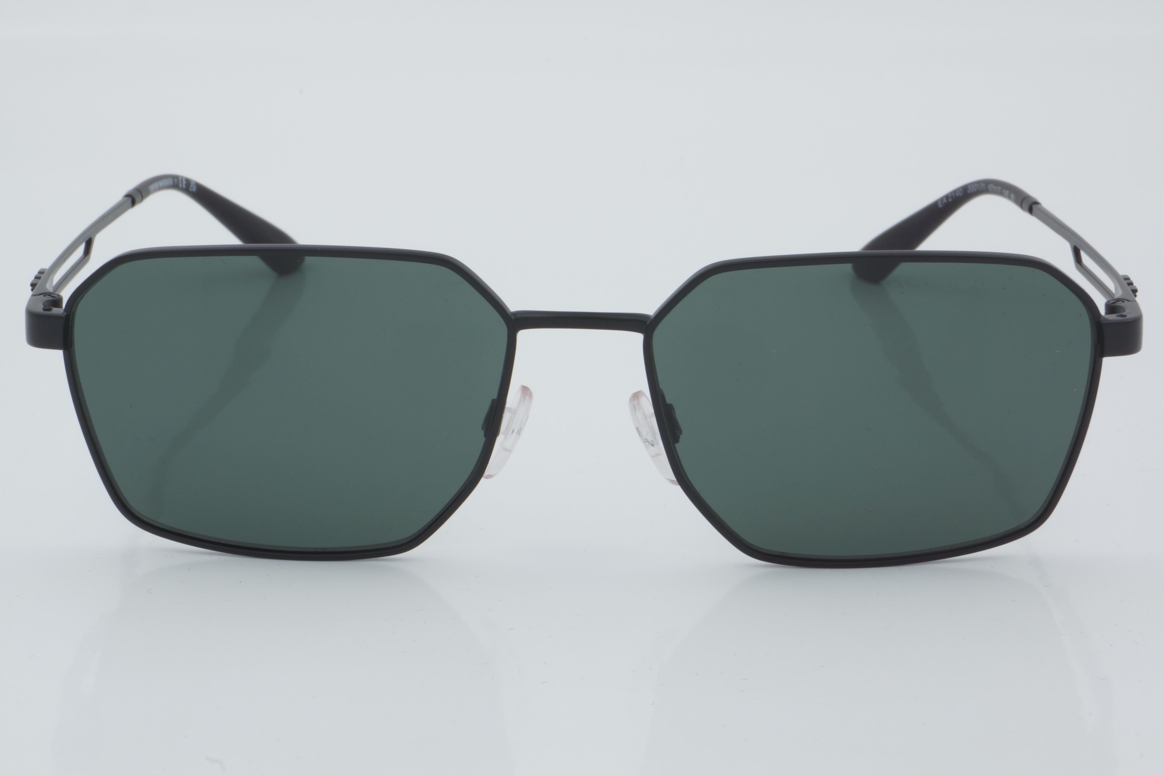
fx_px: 2667
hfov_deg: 24.6
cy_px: 388
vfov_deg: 16.6
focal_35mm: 82
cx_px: 582
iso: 100
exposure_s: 1/4
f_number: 32
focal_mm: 55
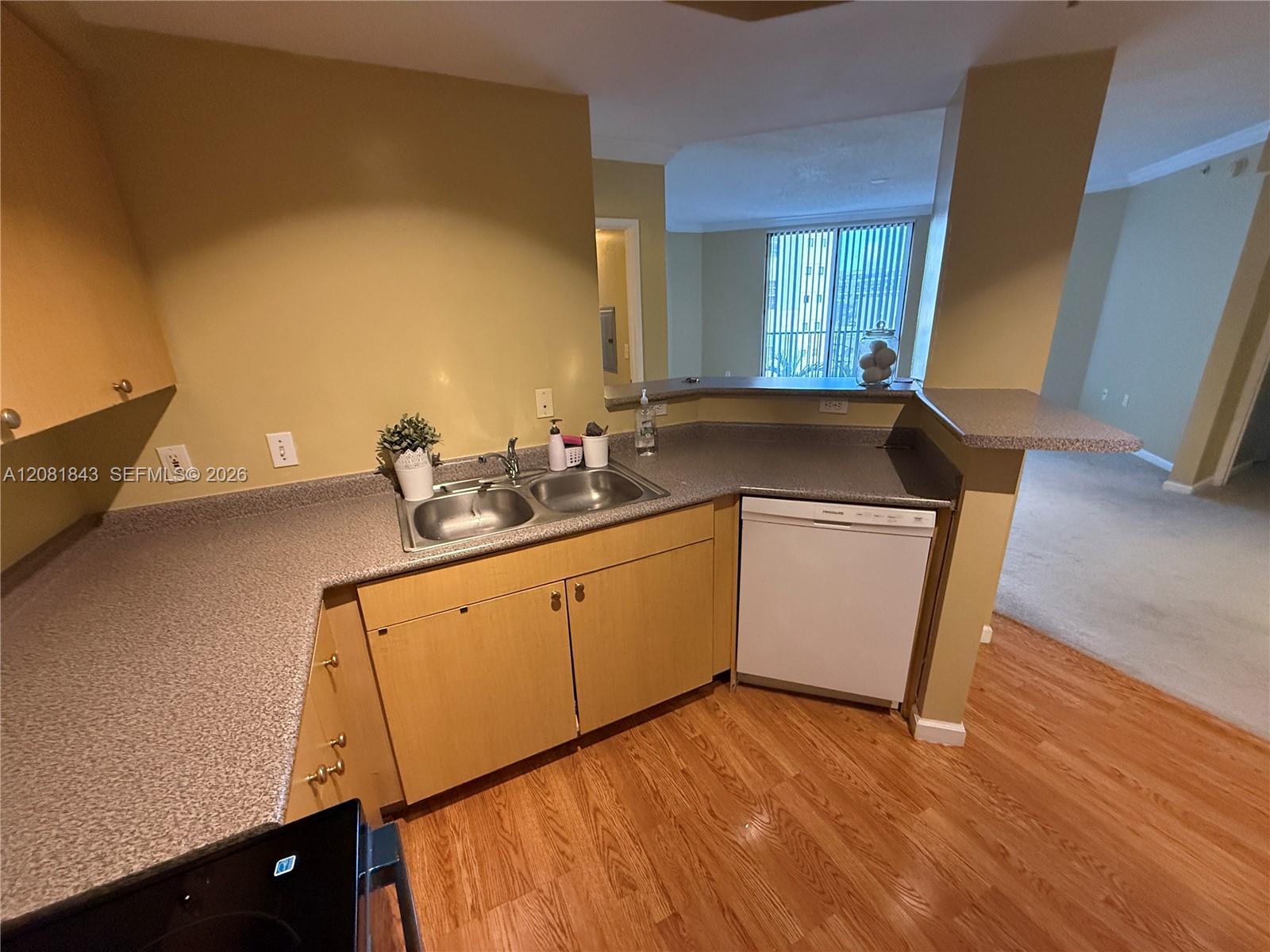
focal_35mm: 14
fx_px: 514
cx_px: 635
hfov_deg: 102.1
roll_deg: +2.7
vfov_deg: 85.7
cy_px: 476
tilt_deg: -18.2
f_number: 2.2
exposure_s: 1/120
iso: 640
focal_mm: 2.22
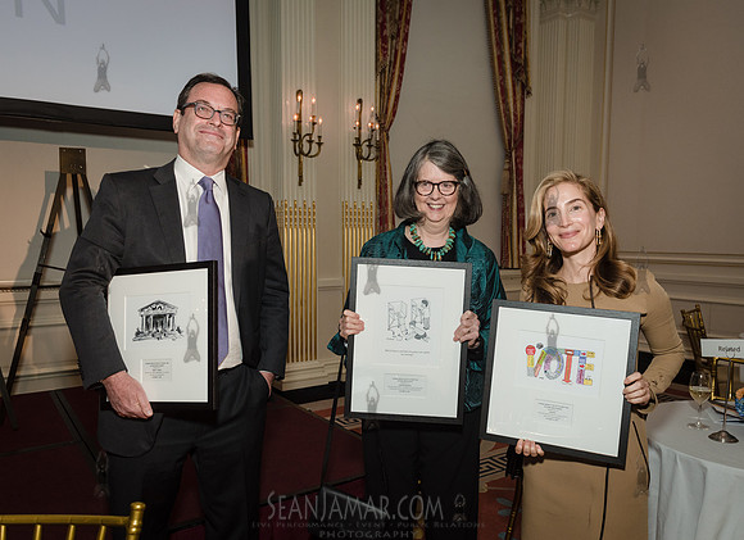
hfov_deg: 64.4
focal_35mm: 28
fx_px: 591
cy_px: 296
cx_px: 383
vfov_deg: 49.1
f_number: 4.5
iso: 1000
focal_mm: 24
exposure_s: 1/250
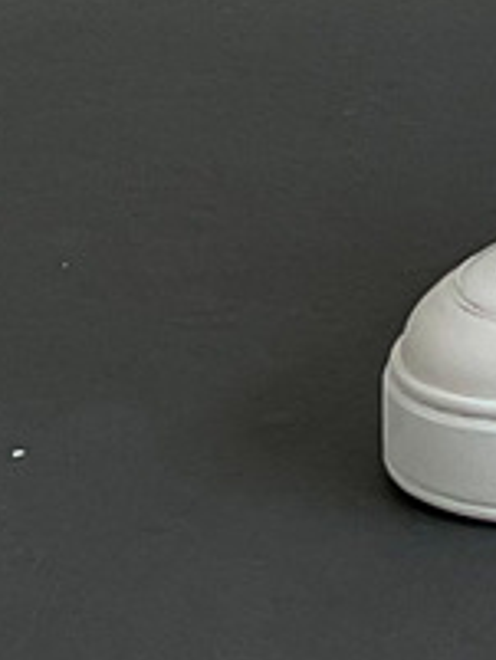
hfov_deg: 6.2
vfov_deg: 7.5
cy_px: -1333
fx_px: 4409
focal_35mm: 231
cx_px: 1110
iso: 20
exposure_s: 1/120
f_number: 1.8
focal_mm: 3
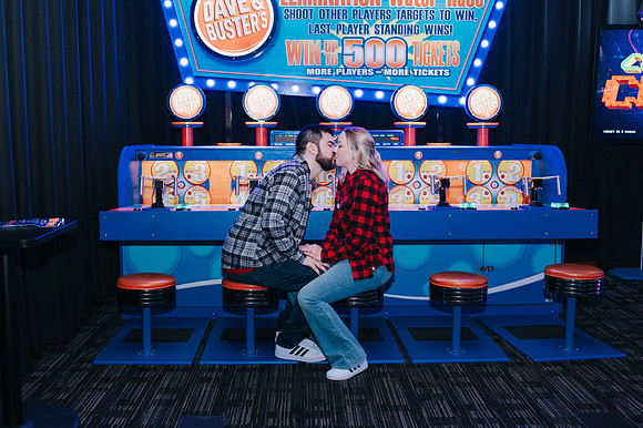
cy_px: 200
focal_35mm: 40
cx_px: 299
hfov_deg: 48.3
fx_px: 716
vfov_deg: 33.3
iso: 1000
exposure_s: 1/160
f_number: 3.2
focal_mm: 35
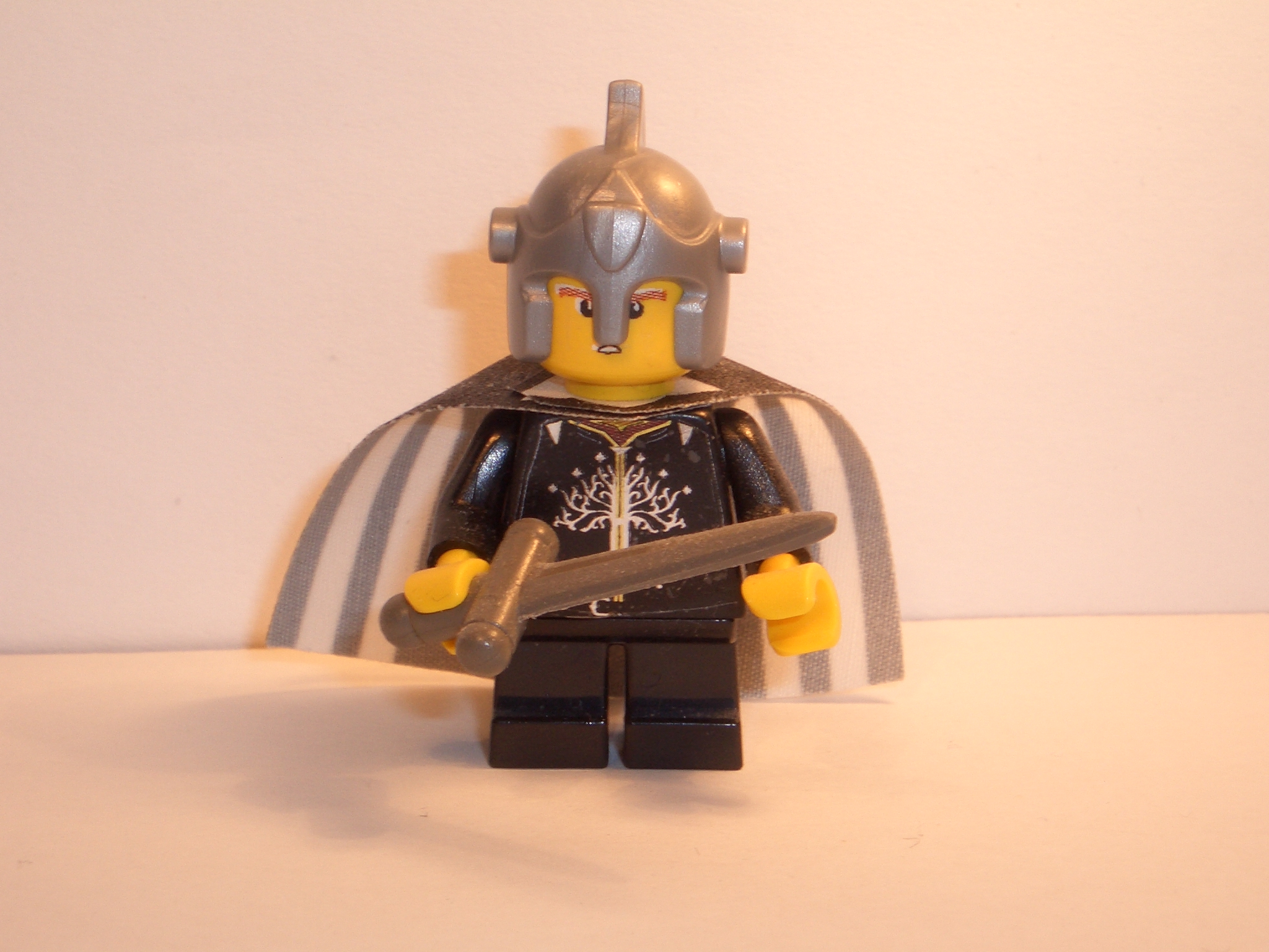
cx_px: 634
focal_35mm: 102
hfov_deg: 19.3
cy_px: 476
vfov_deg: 14.5
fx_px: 3739
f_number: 6.6
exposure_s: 1/80
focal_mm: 13.5
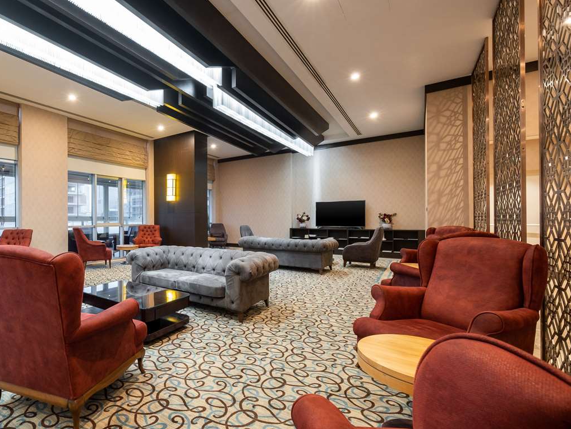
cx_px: 185
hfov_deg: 87.4
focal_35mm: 17
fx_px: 280
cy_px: 216
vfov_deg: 74.8
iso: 160
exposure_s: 1/2
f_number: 5.6
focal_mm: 8.3
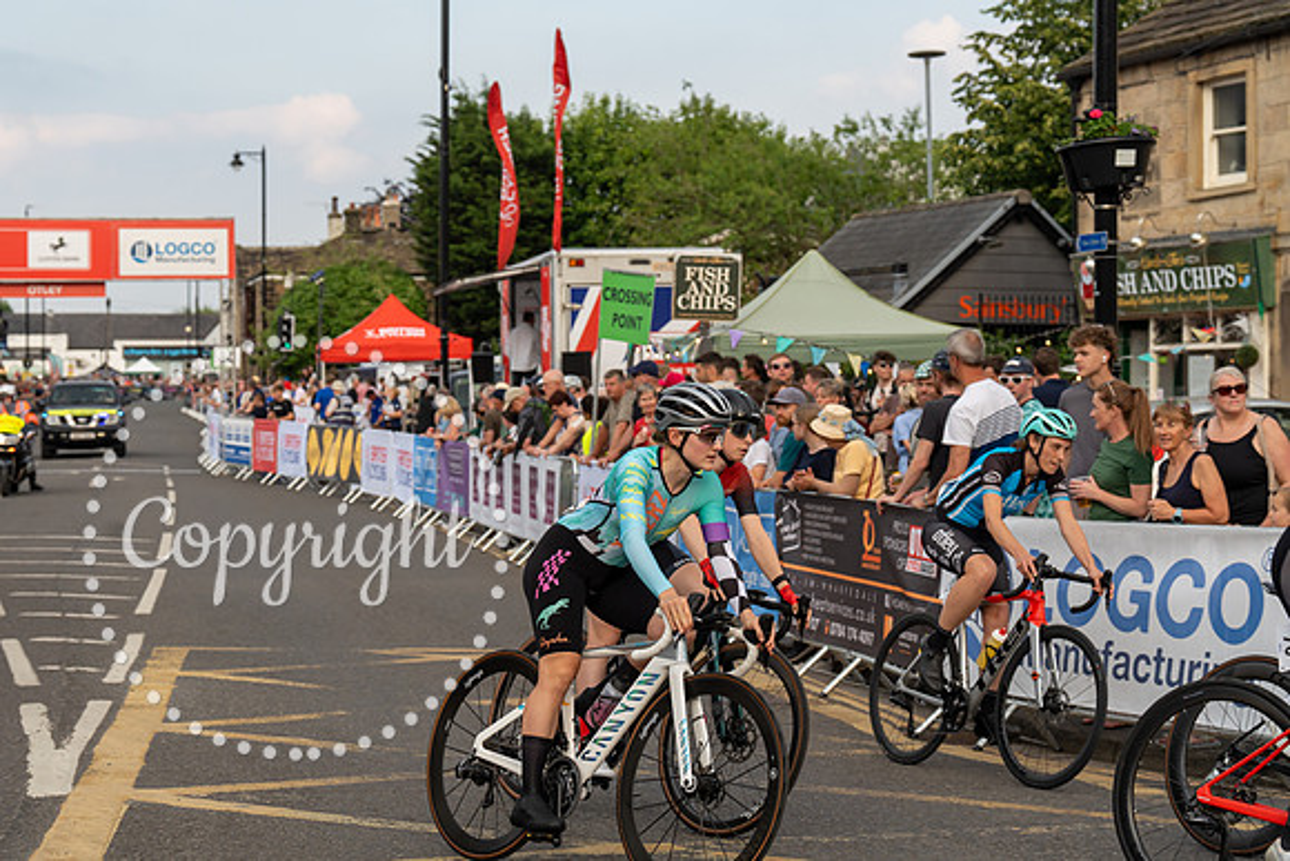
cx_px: 645
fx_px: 2509
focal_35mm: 70
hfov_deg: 28.8
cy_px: 430
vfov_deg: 19.5
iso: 500
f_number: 5
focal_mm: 70
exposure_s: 1/1250
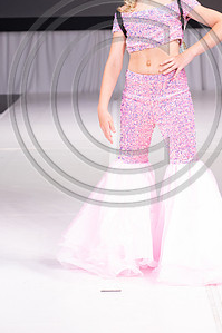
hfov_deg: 9.6
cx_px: 121
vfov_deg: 14.3
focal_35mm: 143
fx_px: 1324
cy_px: 96
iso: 2000
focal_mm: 95
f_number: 5.6
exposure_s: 1/400
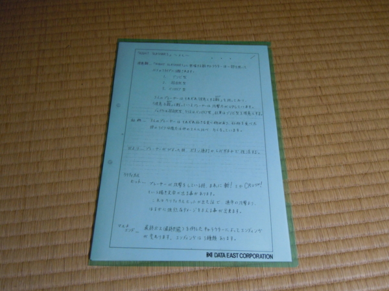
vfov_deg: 46.8
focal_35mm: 30
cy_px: 146
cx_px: 194
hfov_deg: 60.0
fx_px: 337
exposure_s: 1/10
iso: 400
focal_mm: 5.4
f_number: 3.5
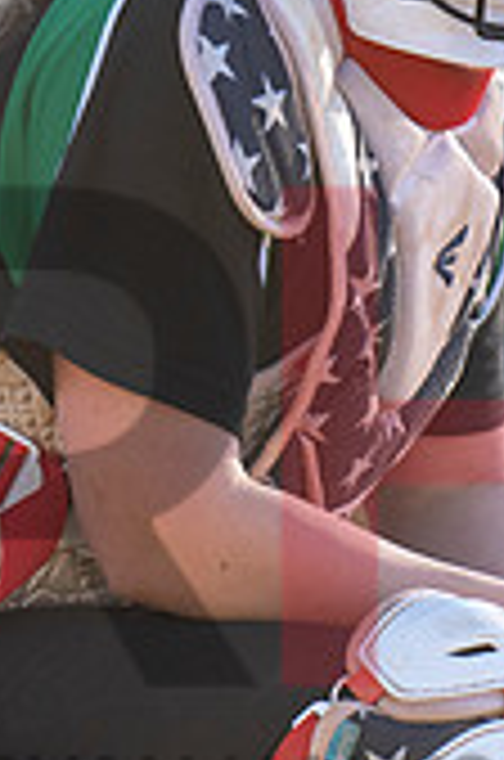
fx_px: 15708
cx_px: 319
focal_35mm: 745
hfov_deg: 1.8
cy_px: 362
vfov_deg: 2.8
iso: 640
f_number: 2.8
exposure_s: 1/2500
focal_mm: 168
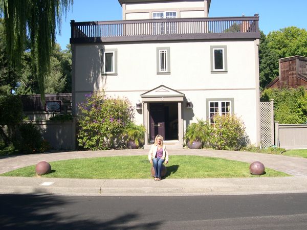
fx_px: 337
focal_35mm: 38
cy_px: 115
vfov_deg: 37.7
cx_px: 154
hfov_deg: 49.0
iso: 100
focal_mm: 8
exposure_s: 1/111
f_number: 7.6
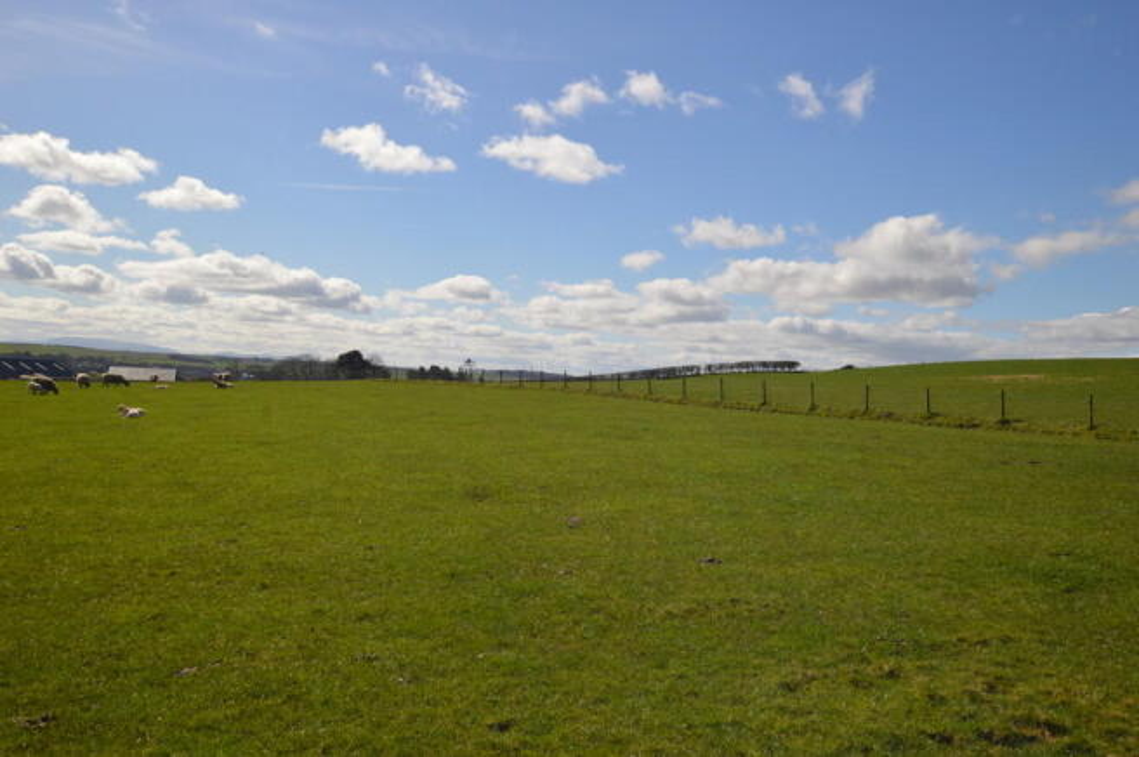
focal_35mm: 30
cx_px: 570
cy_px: 378
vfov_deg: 43.5
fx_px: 948
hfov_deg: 62.0
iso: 100
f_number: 11
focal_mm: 20
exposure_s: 1/200
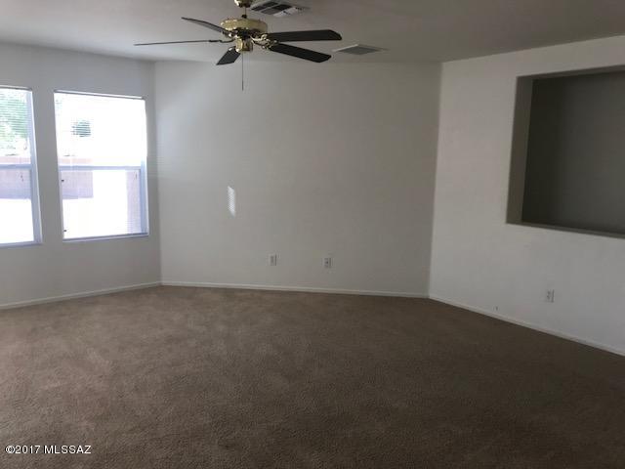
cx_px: 312
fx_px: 506
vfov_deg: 49.7
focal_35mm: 28
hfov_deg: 63.4
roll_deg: -1.7
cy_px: 234
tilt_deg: -9.2
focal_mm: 3.99
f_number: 1.8
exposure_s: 1/120
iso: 40
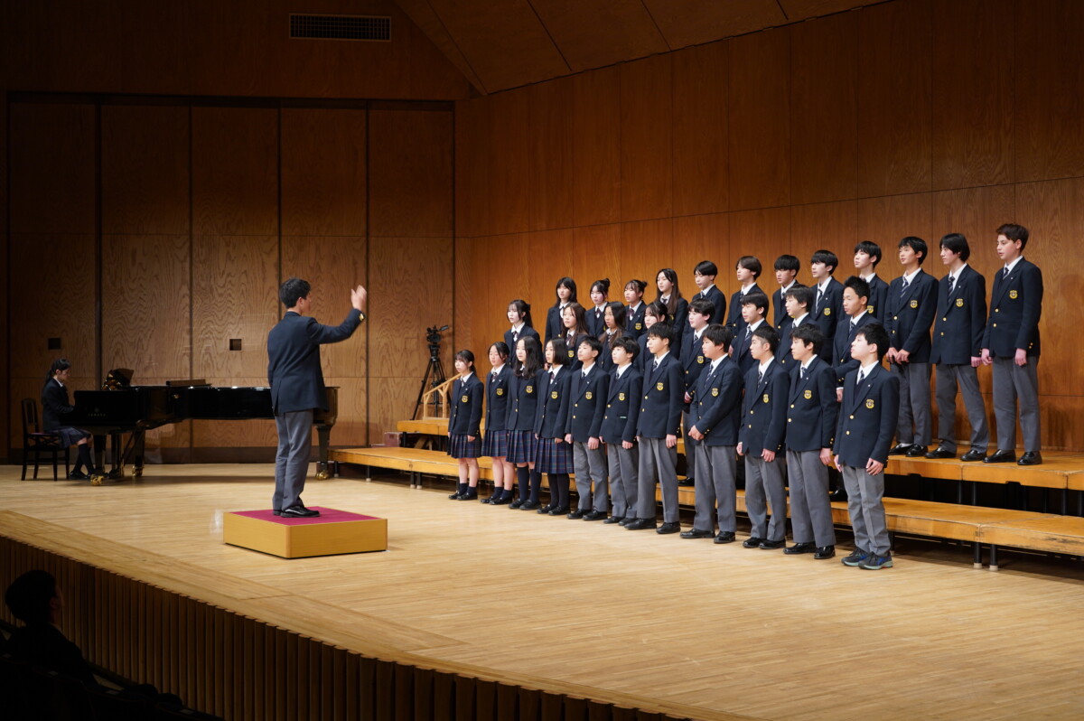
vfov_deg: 27.5
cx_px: 542
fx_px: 1474
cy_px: 360
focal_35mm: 49
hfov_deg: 40.4
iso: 500
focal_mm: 49
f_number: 4.5
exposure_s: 1/50
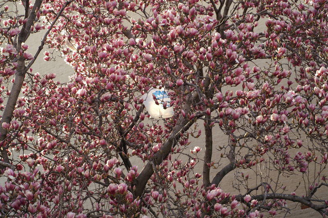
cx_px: 164
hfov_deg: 27.0
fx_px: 683
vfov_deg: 18.1
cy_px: 109
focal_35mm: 75
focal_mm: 50
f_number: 6.7
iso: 100
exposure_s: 1/90
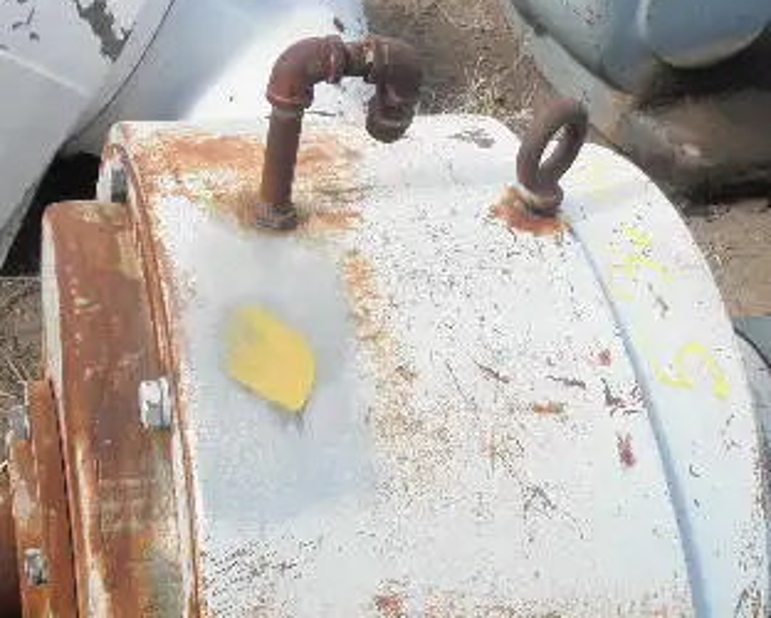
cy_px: 480
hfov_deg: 33.6
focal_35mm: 56
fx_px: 1279
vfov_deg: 26.7
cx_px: 376
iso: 64
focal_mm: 5
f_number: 3
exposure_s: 1/320
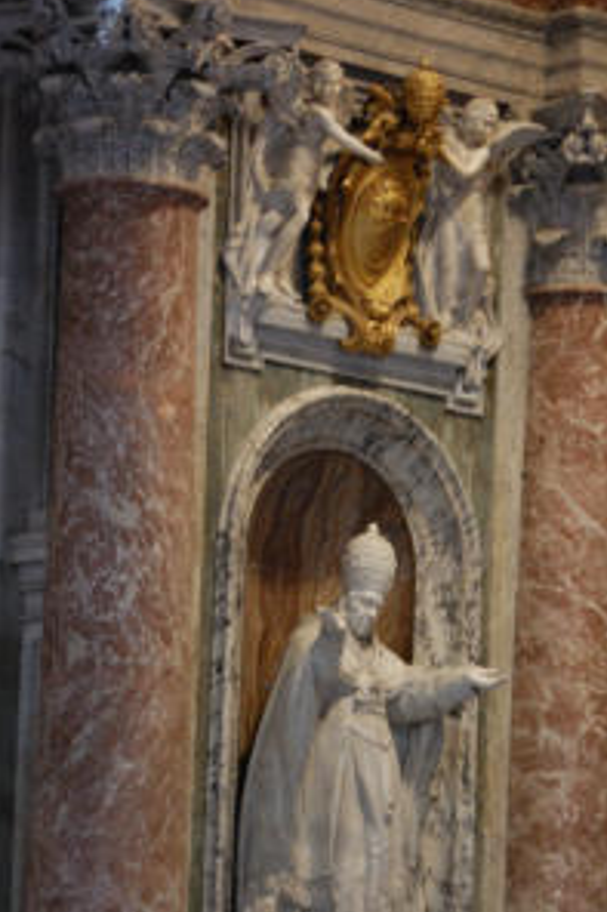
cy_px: 567
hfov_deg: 6.5
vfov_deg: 9.7
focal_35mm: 213
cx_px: 379
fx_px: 5385
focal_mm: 105
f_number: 5.6
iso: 1600
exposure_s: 1/13
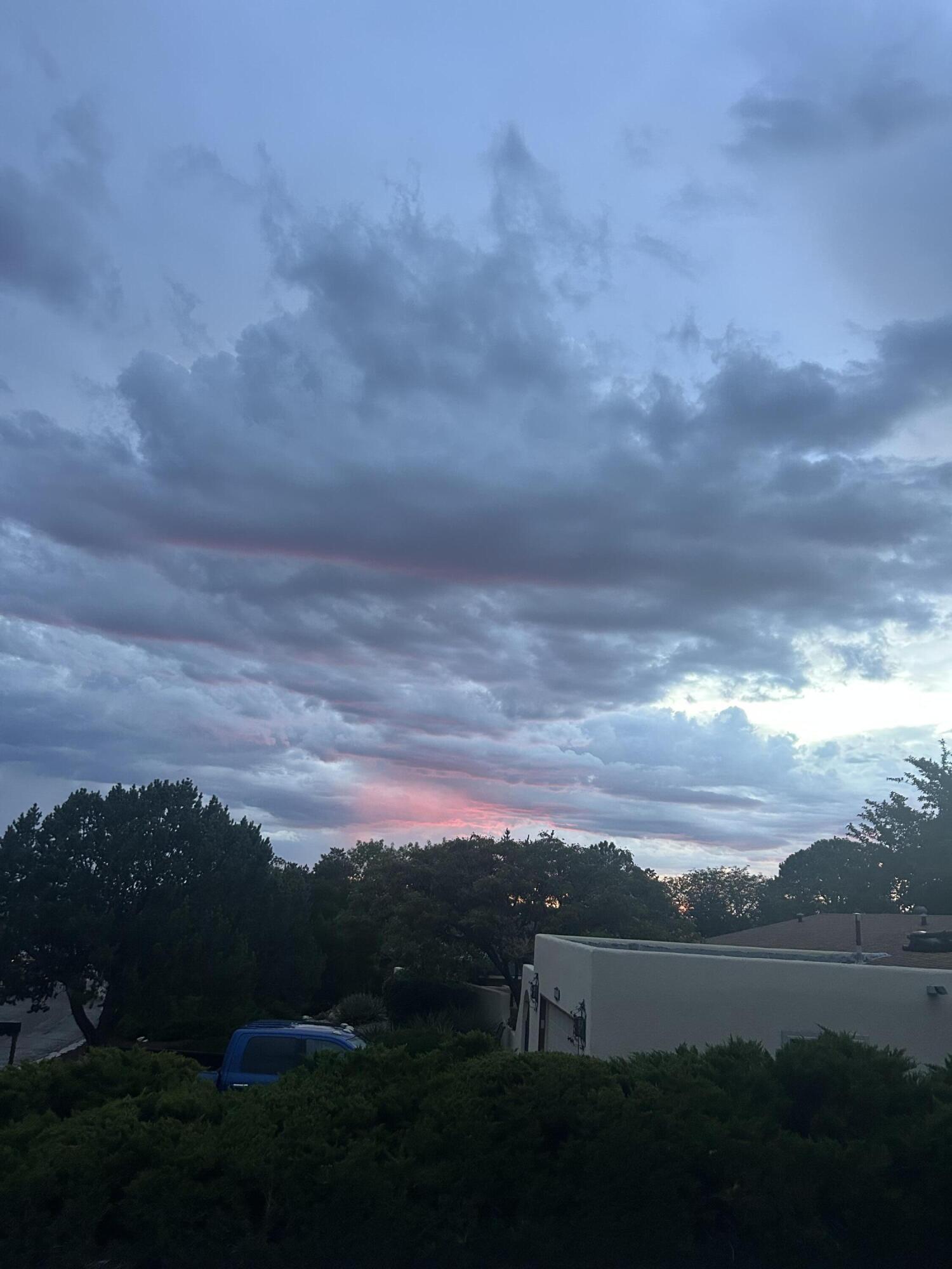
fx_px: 953
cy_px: 634
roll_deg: -3.5
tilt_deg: +15.2
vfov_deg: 67.3
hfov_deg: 53.1
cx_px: 476
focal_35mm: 26
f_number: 1.5
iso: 250
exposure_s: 1/60
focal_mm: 5.7
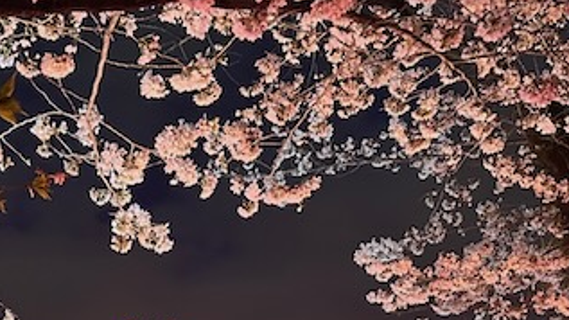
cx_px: 23
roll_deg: +2.9
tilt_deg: +15.0
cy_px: 449
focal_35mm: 66
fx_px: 995
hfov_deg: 30.1
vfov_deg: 16.9
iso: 640
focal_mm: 6.86
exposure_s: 1/33
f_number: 1.78
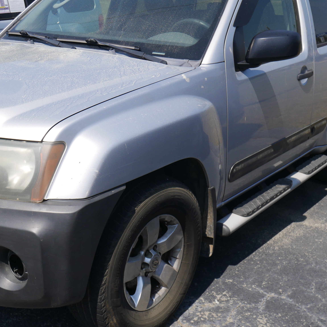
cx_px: 126
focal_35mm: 53
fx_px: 566
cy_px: 154
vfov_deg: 32.2
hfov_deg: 32.1
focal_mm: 15
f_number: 8
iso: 200
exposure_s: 1/500
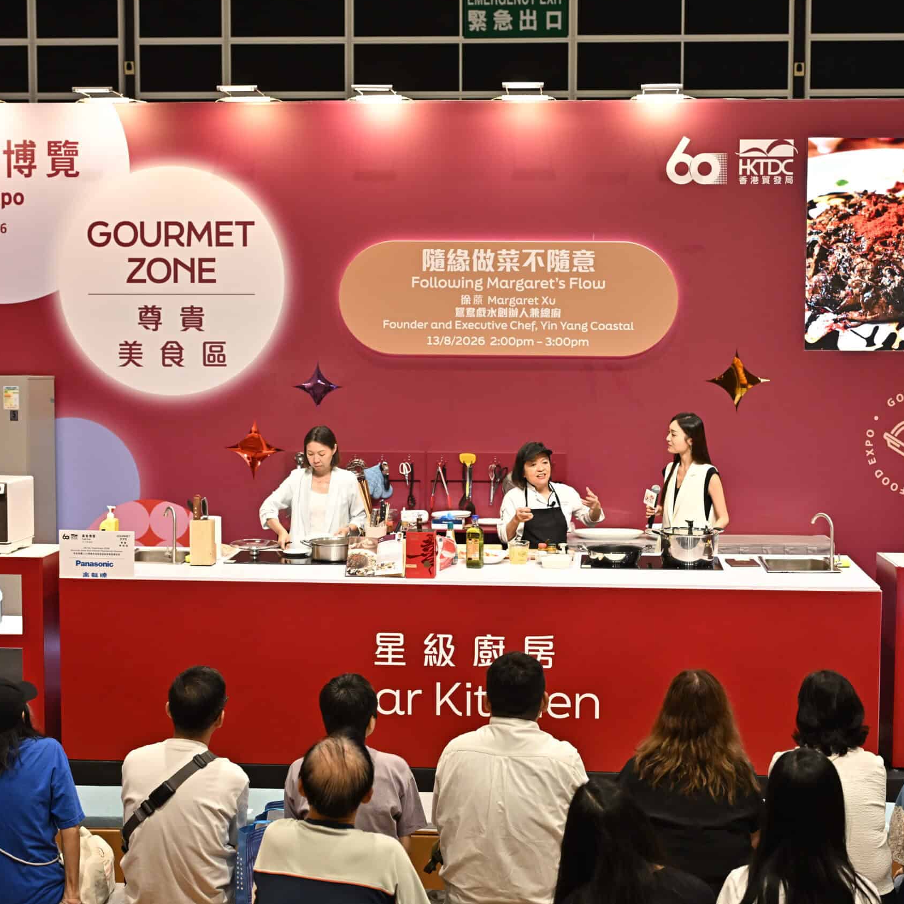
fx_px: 1595
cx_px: 509
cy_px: 449
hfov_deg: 31.6
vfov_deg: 31.6
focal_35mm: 54
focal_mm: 42
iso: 1000
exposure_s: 1/160
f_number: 4
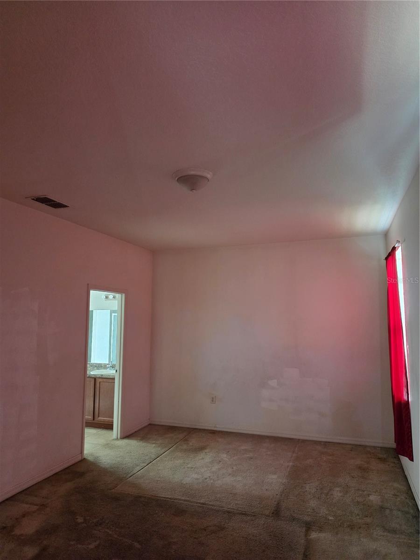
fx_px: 372
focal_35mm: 23
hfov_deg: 58.9
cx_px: 210
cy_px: 280
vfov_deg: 73.9
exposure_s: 1/120
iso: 1000
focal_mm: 6.5
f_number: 1.4
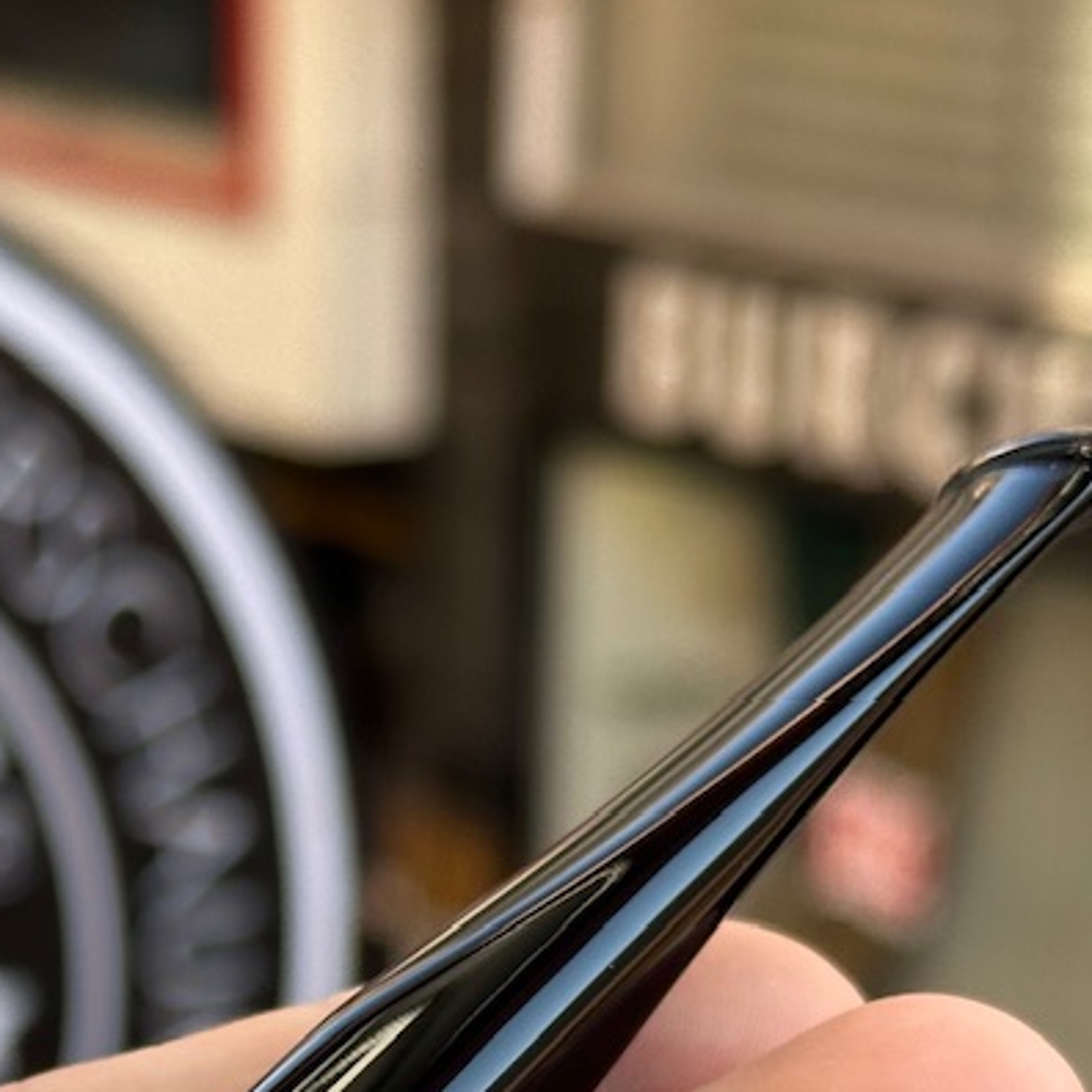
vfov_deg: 12.5
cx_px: 33
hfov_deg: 12.6
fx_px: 4890
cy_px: 1252
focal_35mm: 137
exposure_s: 1/426
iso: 64
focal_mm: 6.86
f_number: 1.78
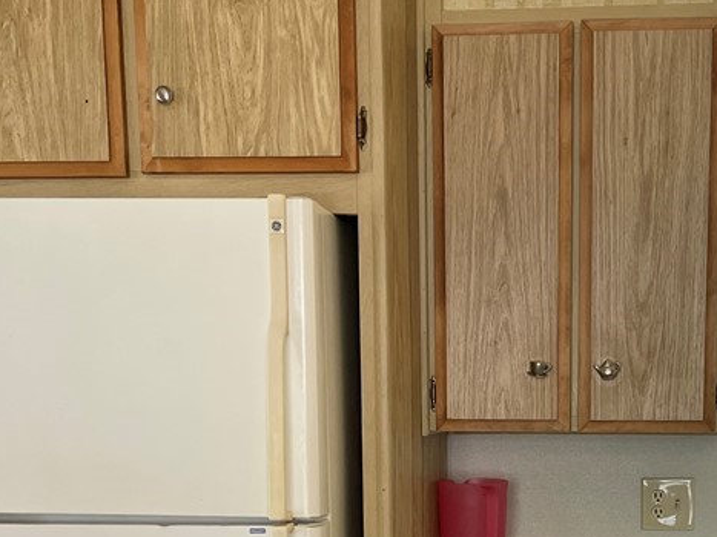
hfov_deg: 33.0
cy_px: 558
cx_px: 559
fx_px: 1180
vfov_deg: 24.3
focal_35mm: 57
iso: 100
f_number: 1.6
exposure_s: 1/121
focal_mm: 4.2
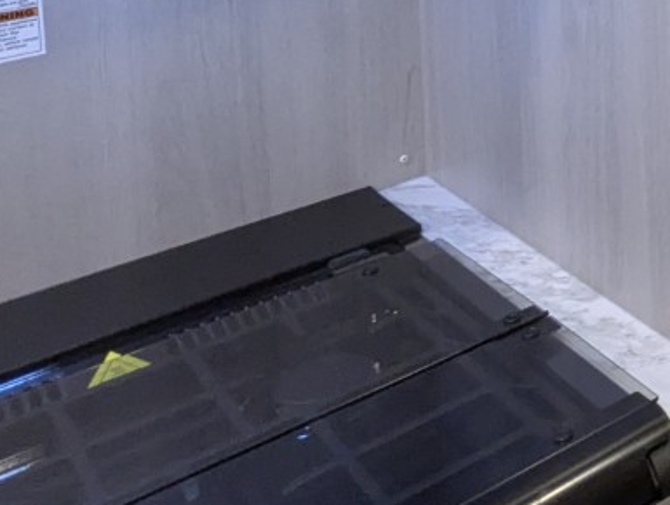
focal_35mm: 58
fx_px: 1124
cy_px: -268
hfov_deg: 24.9
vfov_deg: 21.1
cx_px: 1021
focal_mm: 2.35
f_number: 2.2
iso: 320
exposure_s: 1/51.7
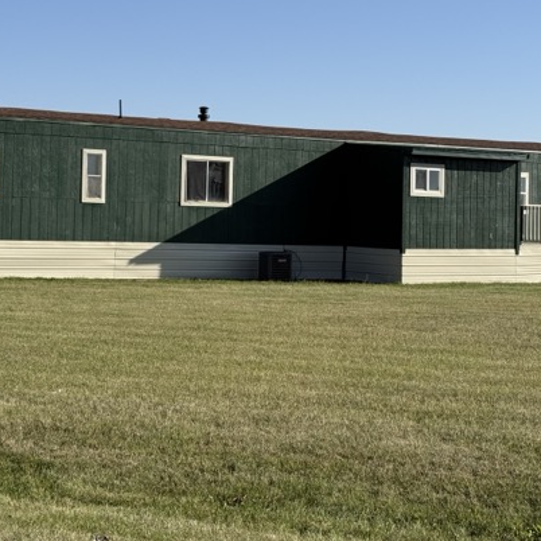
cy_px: 183
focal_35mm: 76
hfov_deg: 22.7
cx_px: 316
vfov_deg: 22.7
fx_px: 1344
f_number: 1.78
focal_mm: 6.76
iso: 64
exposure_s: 1/5208
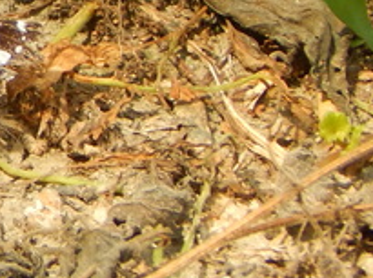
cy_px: 0
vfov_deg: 1.0
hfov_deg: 1.4
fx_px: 15522
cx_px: -272
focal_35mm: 1443
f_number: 5.7
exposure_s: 1/250
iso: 125
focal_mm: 62.2
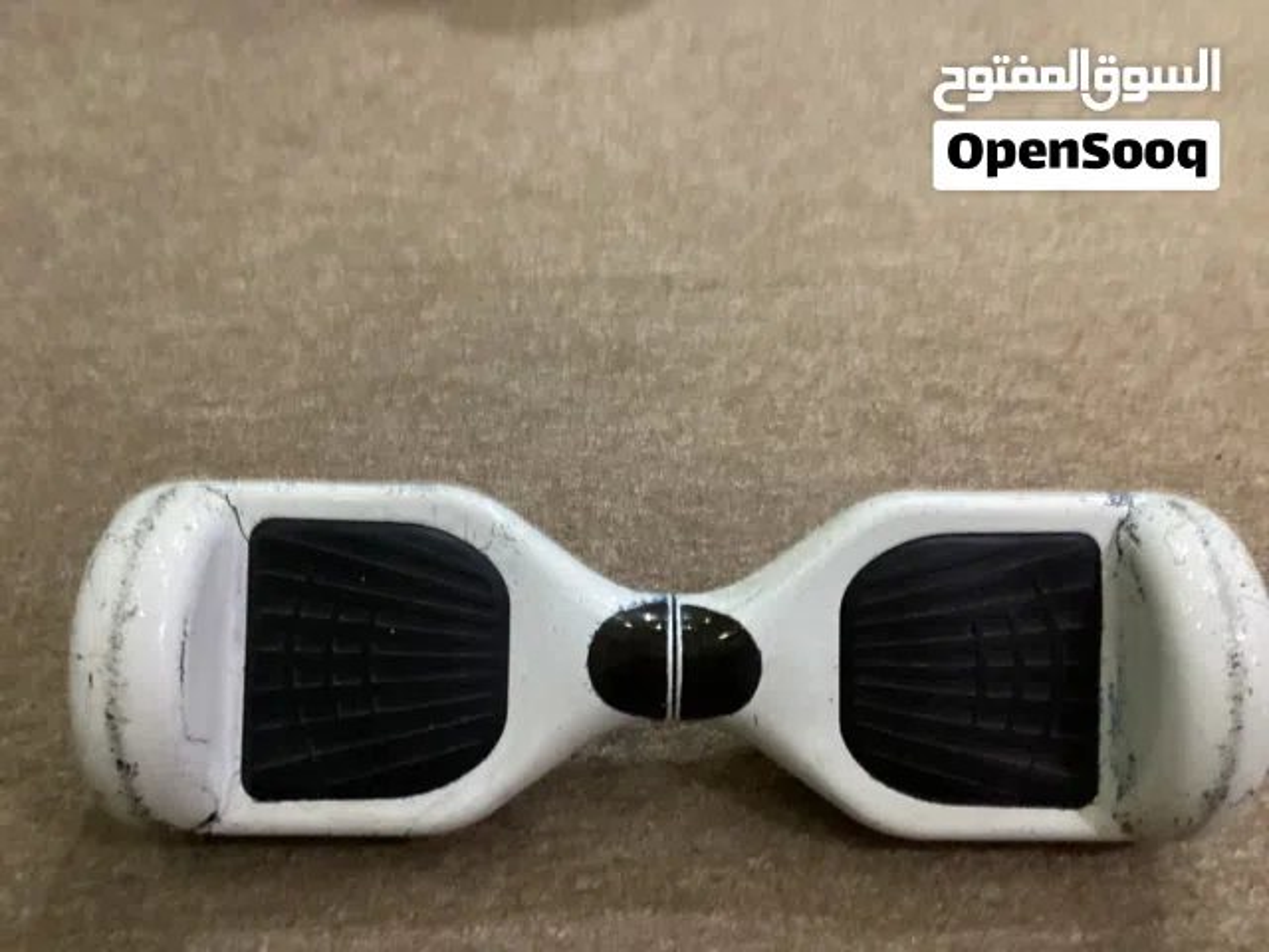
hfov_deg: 58.4
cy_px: 476
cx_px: 634
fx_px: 1136
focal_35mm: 31
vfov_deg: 45.4
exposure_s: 1/24
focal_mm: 3.3
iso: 640
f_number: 2.4
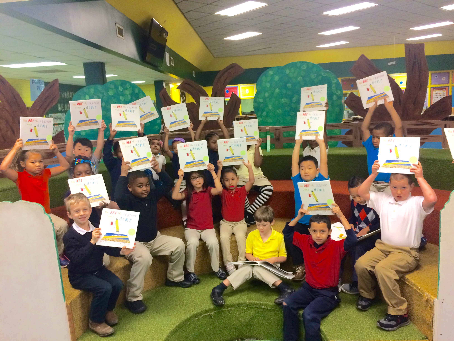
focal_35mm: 29
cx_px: 227
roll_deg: +3.8
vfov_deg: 48.2
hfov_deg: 61.7
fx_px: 380
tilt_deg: -12.6
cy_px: 170
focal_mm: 4.15
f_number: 2.2
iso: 50
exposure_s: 1/30
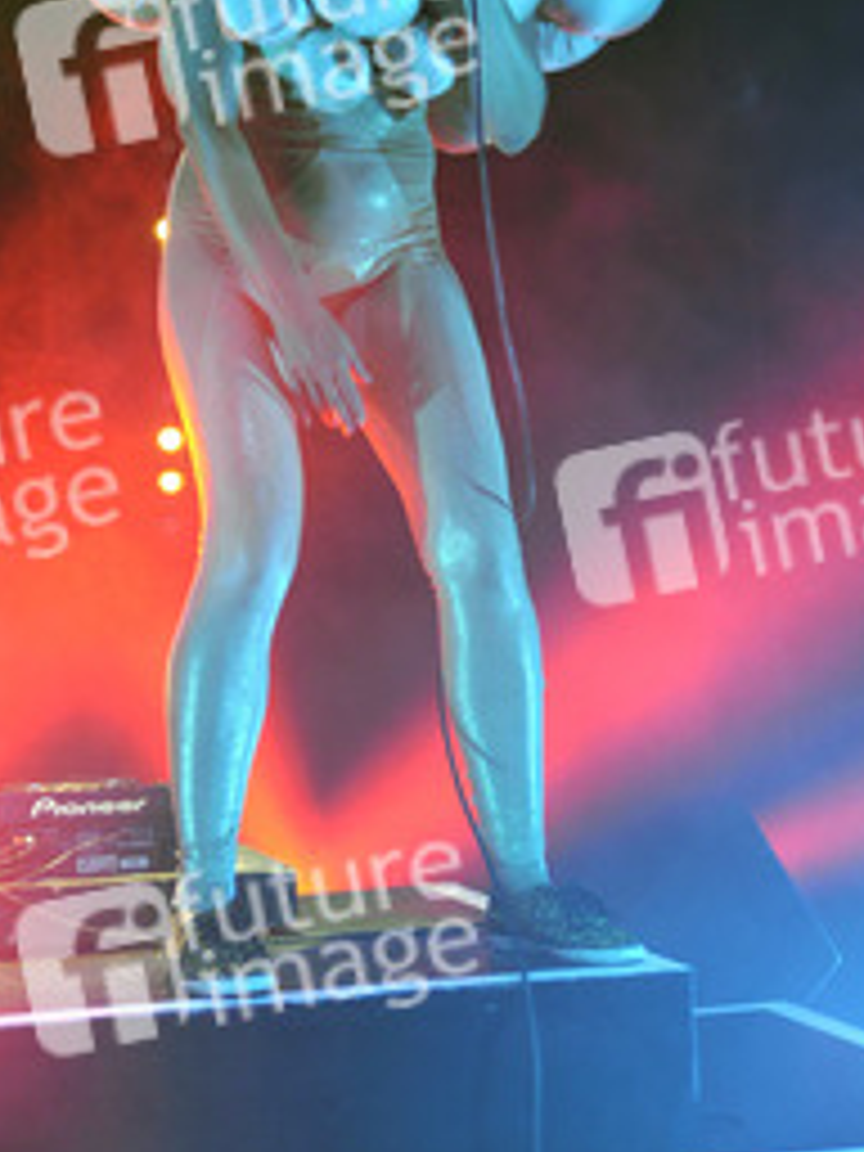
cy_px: 274
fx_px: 2296
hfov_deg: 21.3
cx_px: 378
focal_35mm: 69
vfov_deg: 27.7
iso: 1600
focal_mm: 46
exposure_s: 1/80
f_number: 2.8
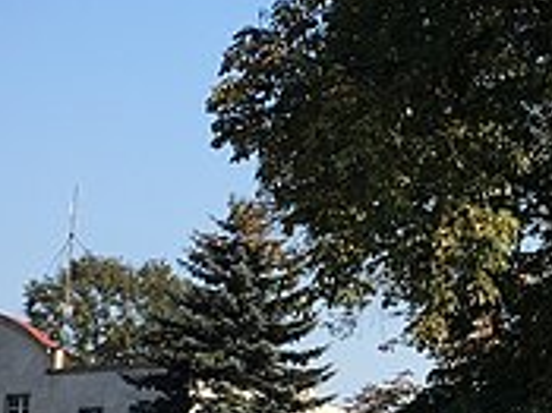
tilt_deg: +13.4
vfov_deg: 9.9
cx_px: 886
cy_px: 55
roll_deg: +0.4
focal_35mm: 149
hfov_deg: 12.5
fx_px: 2374
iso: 25
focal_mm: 4.15
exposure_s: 1/864
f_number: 2.2
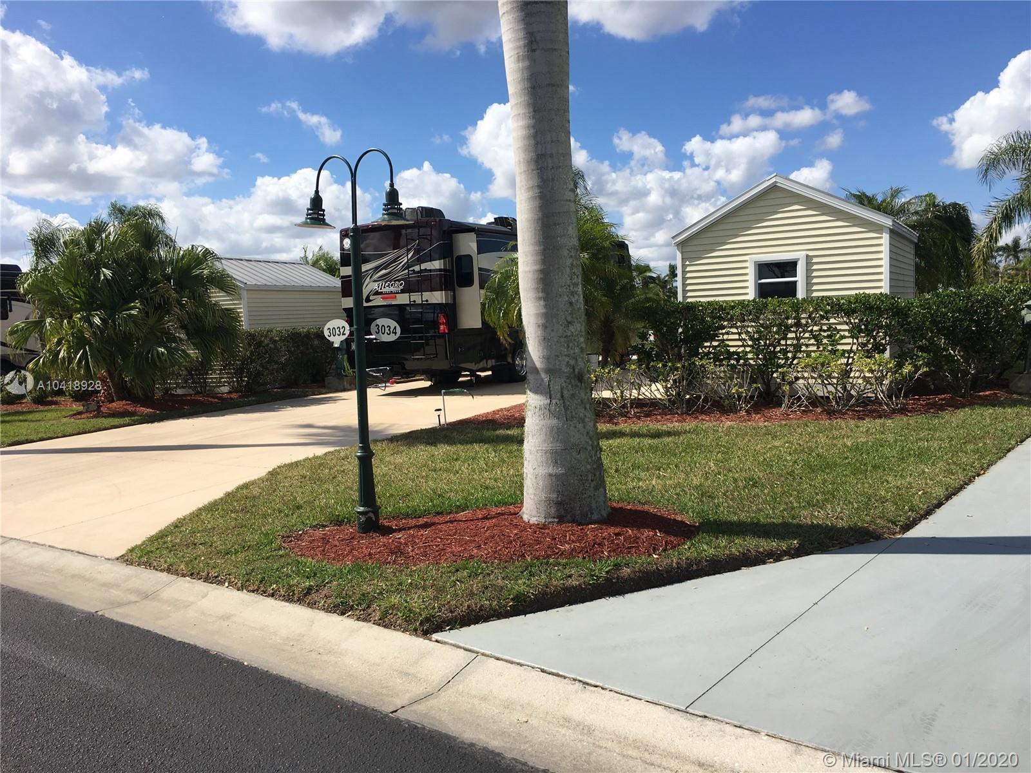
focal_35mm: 29
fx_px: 864
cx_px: 516
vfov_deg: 48.2
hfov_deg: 61.7
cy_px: 386
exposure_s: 1/1972
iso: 25
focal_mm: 4.15
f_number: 2.2
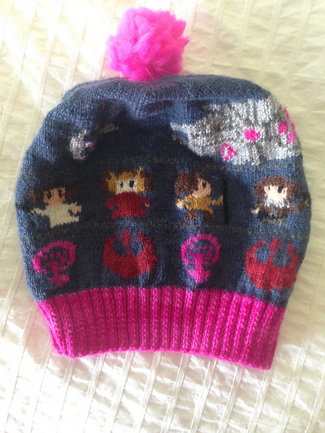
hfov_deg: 42.9
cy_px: 216
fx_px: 413
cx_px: 162
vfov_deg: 55.4
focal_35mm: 33
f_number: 2.4
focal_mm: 4.12
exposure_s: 1/20
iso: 160
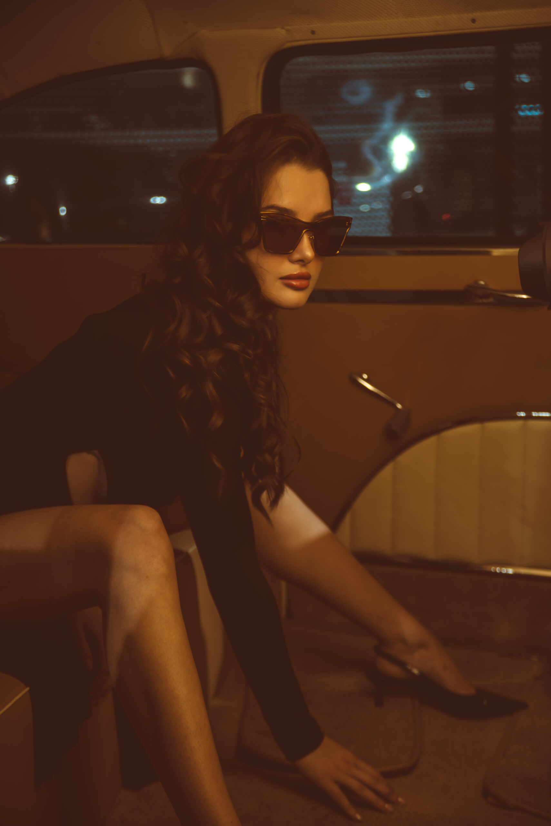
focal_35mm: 62
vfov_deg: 32.4
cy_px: 413
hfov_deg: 21.9
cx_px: 276
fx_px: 1422
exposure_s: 1/160
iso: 640
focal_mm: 62
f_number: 3.8
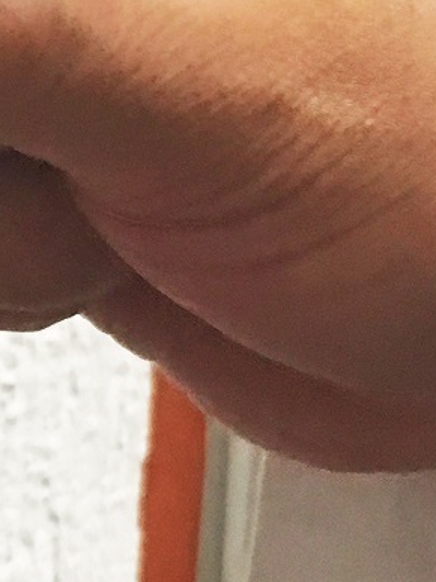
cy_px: 448
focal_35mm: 151
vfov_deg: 13.0
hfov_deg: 9.0
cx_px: -577
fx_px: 2537
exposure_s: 1/15
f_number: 2.2
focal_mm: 4.15
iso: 80
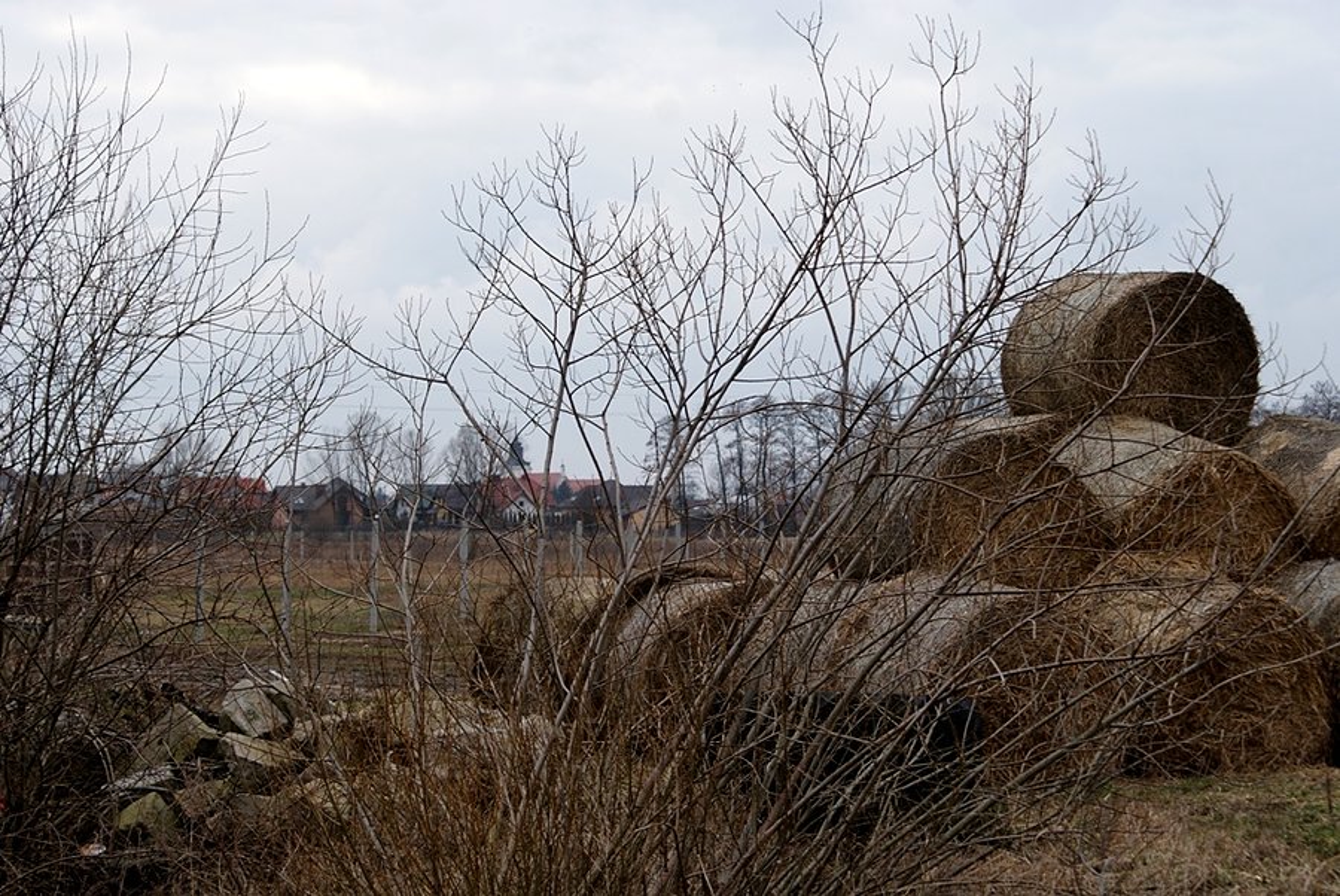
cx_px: 670
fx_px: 3353
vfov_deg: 15.2
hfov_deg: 22.6
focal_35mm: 90
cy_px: 448
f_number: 8
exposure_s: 1/160
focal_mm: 60
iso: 100
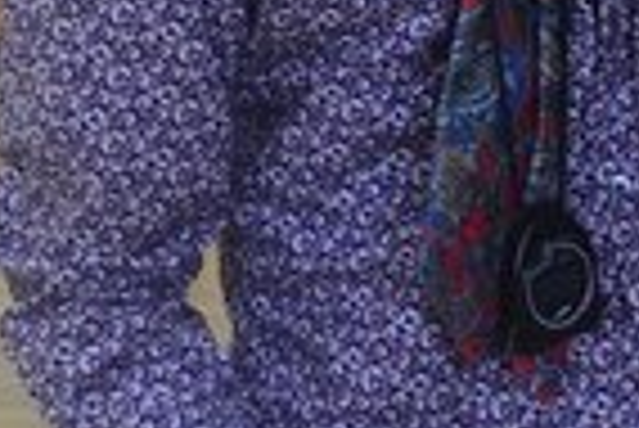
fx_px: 2434
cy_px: -529
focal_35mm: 137
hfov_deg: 14.9
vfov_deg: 9.2
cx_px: 414
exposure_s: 1/60
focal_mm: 20
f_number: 3.8
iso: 1800
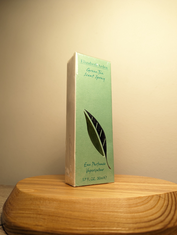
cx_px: 88
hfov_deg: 56.9
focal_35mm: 24
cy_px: 118
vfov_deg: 71.5
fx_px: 163
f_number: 1.85
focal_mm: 6.81
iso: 83
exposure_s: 1/100
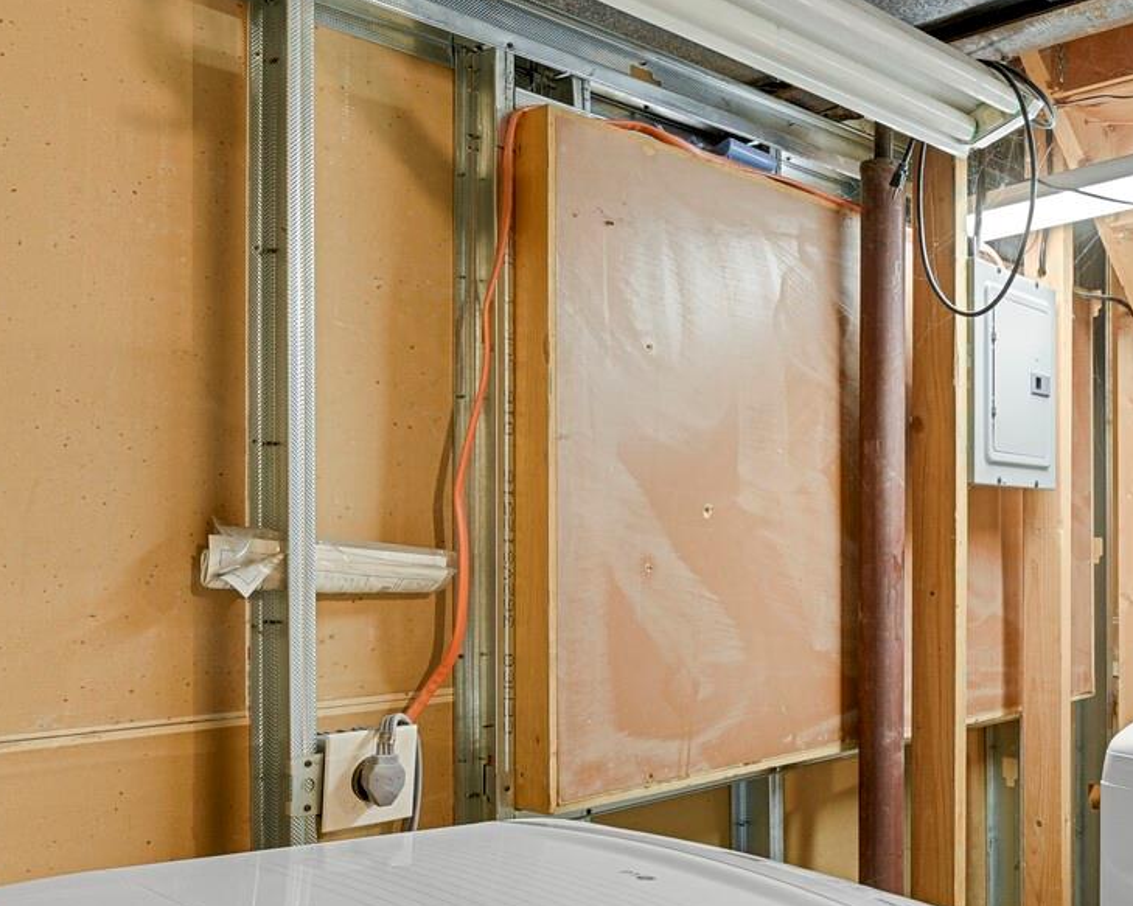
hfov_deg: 49.8
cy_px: 524
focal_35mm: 35
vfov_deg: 42.1
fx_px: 1173
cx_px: 826
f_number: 8
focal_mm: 17
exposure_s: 13
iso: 250
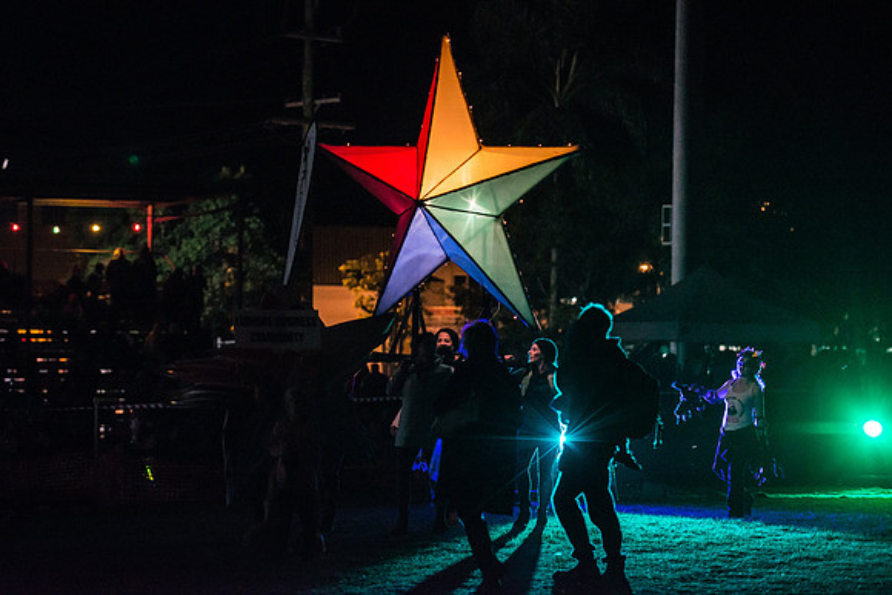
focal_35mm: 135
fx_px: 3346
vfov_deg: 10.2
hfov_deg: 15.2
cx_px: 446
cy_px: 298
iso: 1100
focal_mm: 135
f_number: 2.8
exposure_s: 1/125
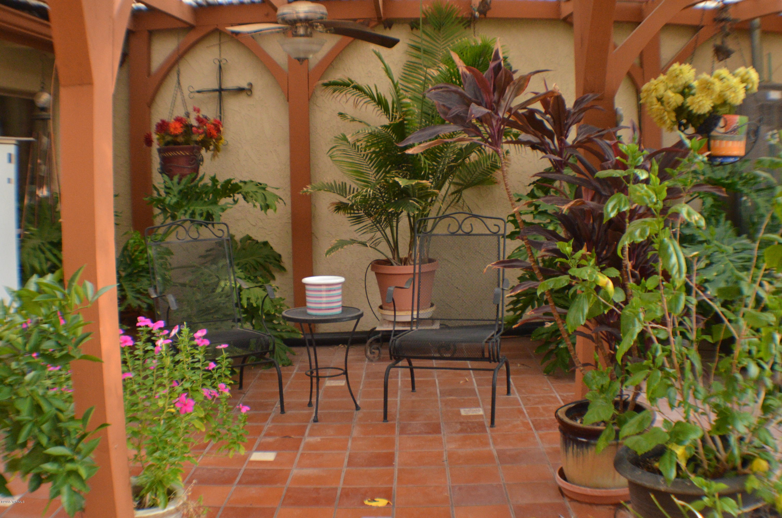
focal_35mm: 82
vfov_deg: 16.5
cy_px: 259
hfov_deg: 24.7
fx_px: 1788
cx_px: 391
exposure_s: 1/640
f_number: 5.6
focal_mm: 55
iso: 2500
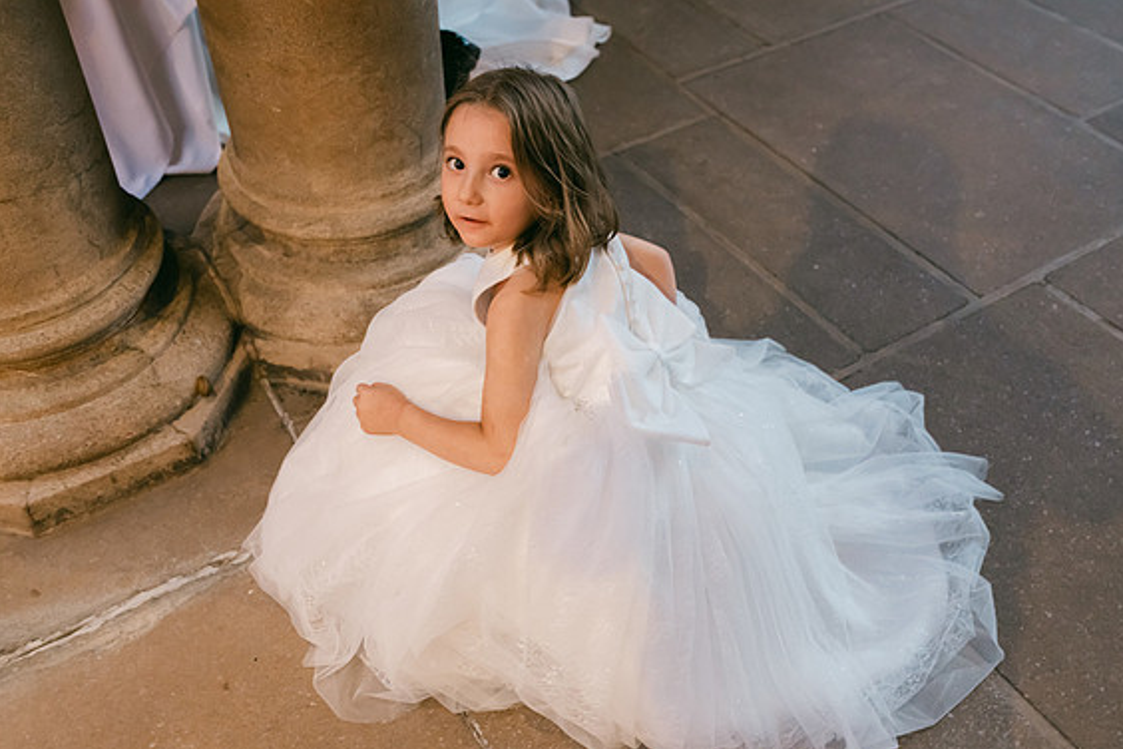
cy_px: 383
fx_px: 1123
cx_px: 556
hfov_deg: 53.1
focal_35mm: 36
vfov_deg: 36.9
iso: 3200
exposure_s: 1/125
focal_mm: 35
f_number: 4
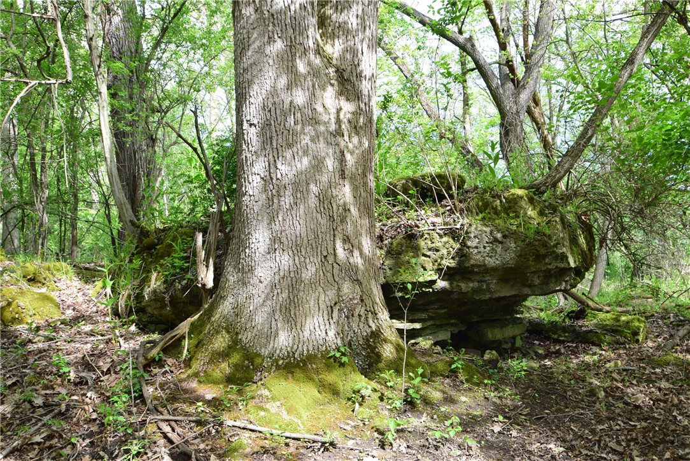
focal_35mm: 36
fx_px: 690
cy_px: 230
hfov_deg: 53.1
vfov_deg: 36.9
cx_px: 345
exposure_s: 1/100
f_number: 9
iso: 400
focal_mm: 24
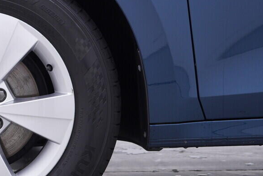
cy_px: 85
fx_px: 650
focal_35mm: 89
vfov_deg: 15.4
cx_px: -23
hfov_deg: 21.7
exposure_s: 1/60
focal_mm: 24
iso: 125
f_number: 3.5
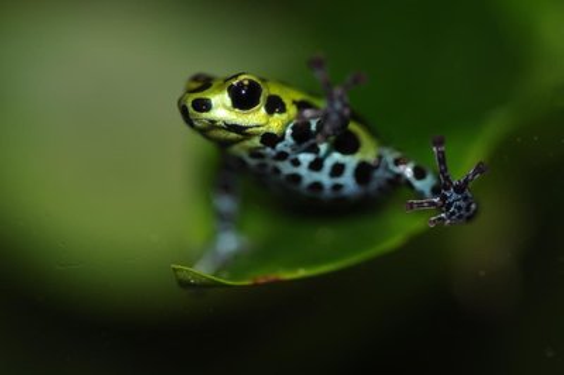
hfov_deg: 15.2
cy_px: 188
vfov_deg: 10.1
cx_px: 282
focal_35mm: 135
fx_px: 2113
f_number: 4.5
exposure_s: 1/60
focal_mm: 90
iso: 100
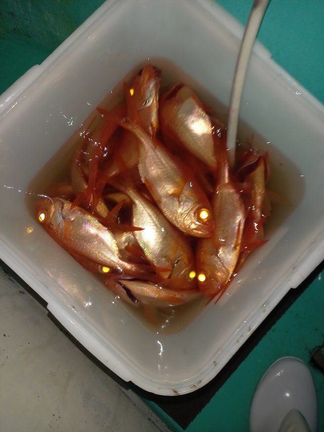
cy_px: 216
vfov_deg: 69.4
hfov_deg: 54.9
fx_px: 312
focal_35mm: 25
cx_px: 162
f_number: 1.8
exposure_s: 1/50
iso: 125
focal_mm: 4.65
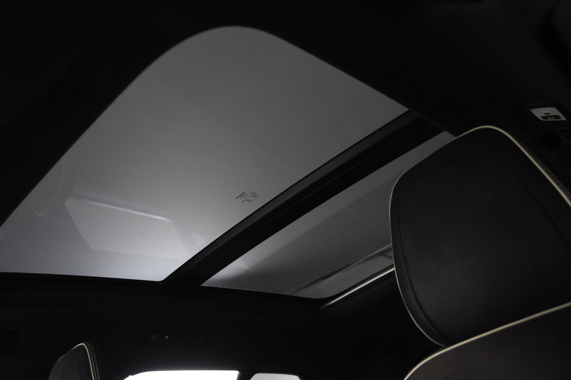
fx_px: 523
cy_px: 190
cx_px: 286
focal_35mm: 33
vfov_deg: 40.0
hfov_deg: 57.2
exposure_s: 1/50
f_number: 3.5
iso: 1600
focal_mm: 22
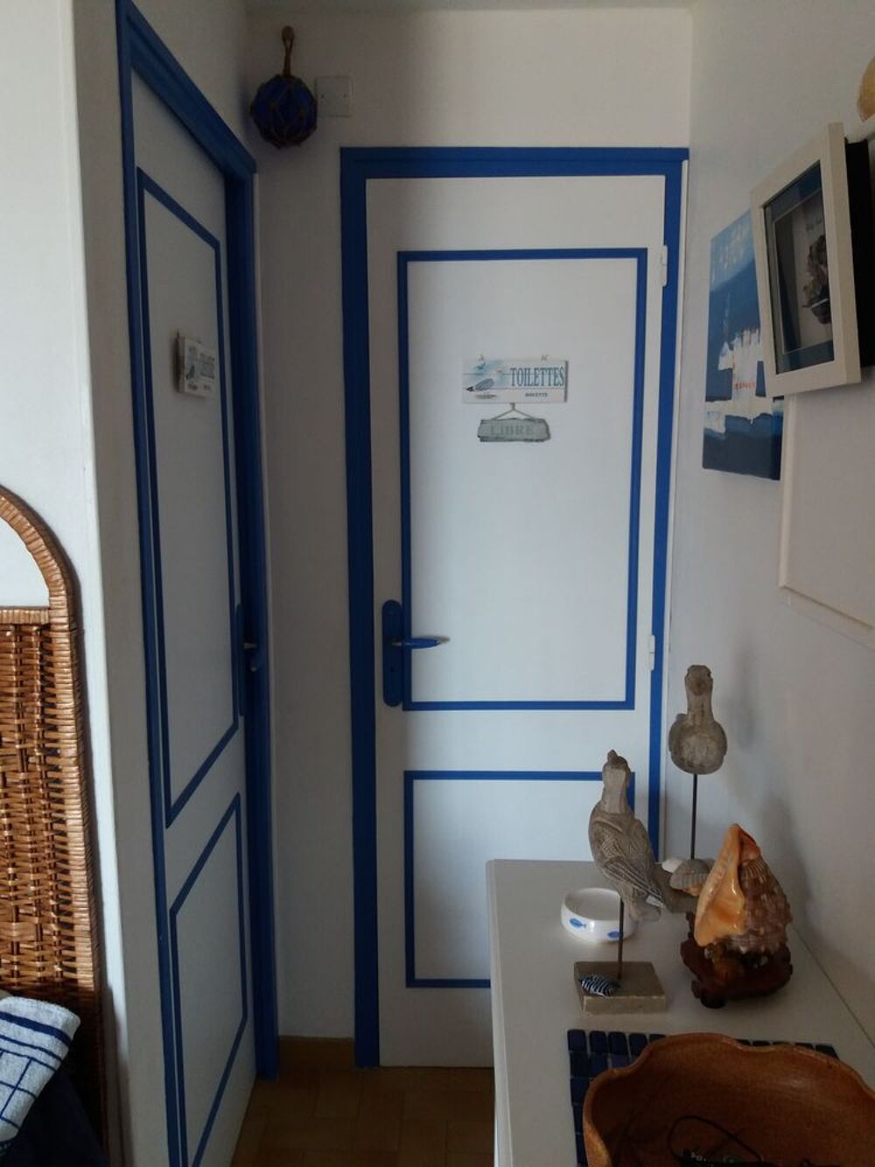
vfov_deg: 63.4
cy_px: 584
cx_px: 438
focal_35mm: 28
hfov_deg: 49.8
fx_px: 944
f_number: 1.9
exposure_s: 1/33
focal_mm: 3.7
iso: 100
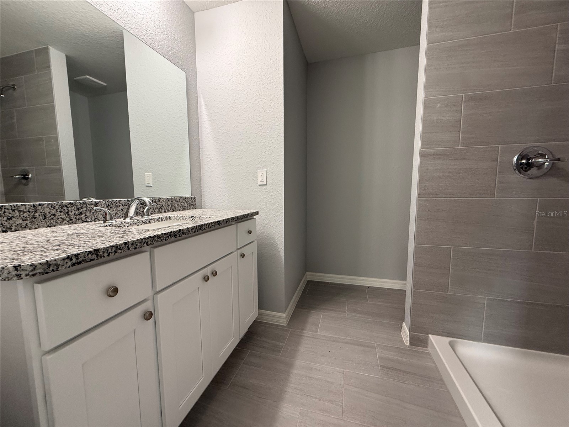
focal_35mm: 14
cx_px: 284
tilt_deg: -5.2
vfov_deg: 85.7
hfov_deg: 102.1
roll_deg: +0.6
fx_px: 230
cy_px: 214
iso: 200
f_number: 2.2
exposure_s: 1/120
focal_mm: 2.22
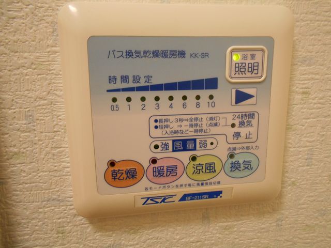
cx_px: 166
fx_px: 249
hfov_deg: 67.3
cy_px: 124
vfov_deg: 53.1
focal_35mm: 26
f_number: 3.2
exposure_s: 1/30
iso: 320
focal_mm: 4.6
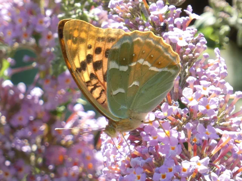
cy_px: 90
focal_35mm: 622
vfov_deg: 2.4
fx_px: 4348
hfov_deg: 3.2
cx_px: 121
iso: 80
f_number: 5.6
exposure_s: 1/100
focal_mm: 111.5
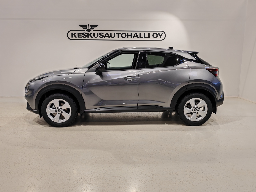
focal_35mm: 28
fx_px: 207
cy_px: 96
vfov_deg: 49.7
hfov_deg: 63.4
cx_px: 128
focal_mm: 5.4
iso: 100
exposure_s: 1/100
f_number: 1.6
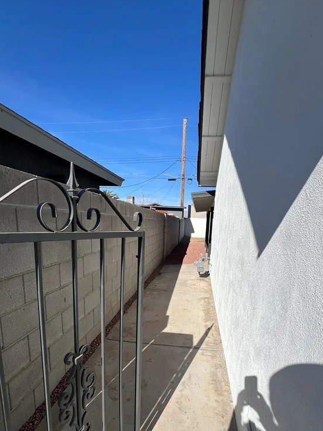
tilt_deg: -12.0
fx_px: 224
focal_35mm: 18
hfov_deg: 71.6
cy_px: 276
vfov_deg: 85.6
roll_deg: -2.5
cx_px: 169
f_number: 1.8
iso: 32
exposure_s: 1/3040
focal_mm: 1.57
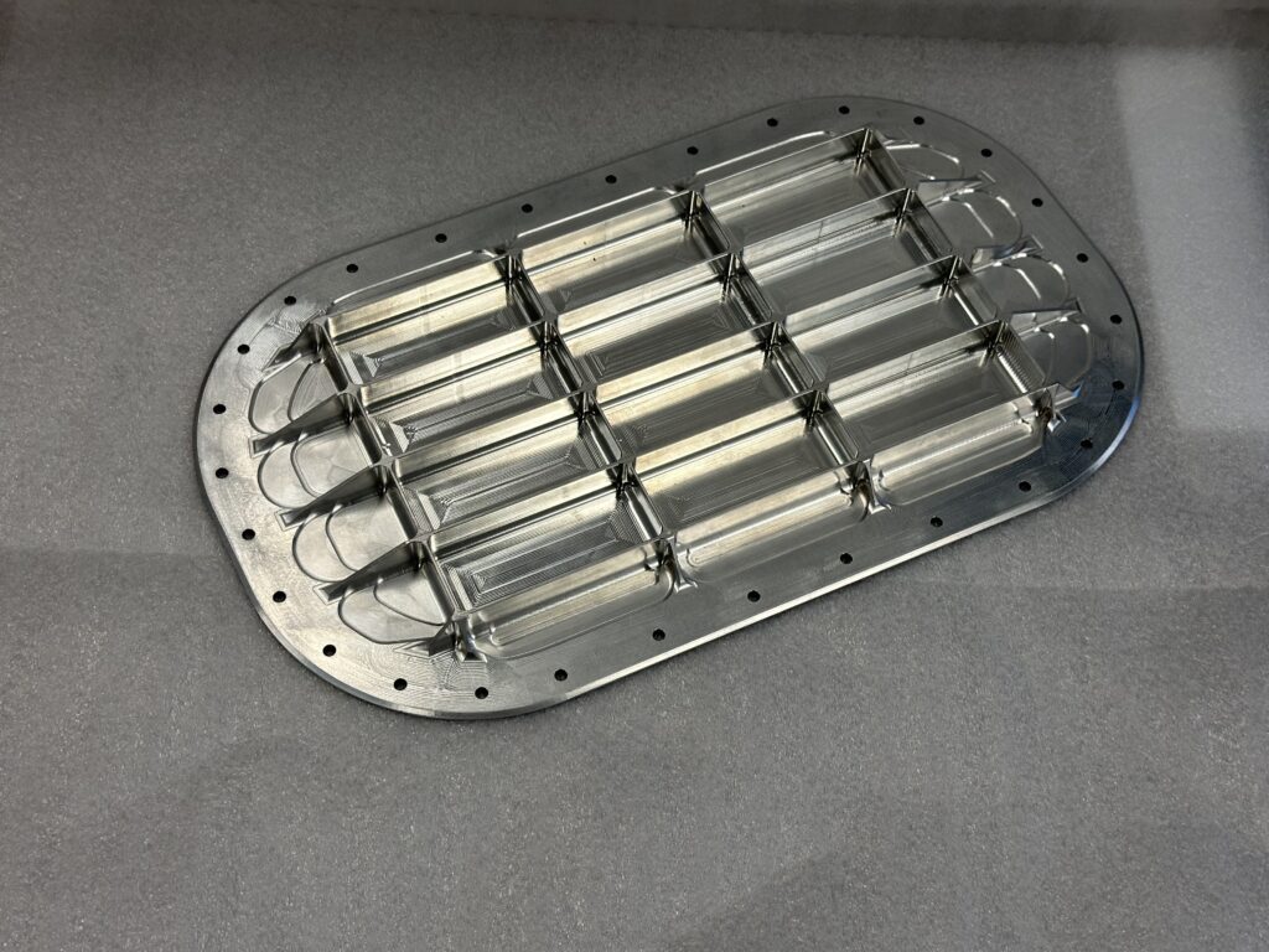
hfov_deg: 39.7
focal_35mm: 48
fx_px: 1760
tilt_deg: -58.5
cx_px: 634
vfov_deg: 30.3
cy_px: 476
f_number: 1.78
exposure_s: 1/180
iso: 64
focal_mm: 6.86
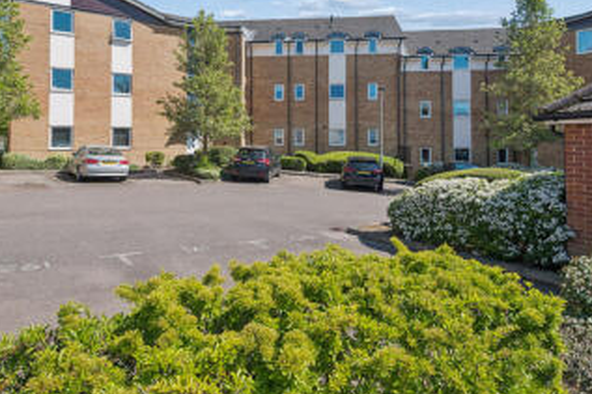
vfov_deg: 51.7
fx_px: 394
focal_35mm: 24
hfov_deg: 73.7
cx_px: 280
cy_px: 119
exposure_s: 1/250
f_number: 9
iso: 200
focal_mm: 16
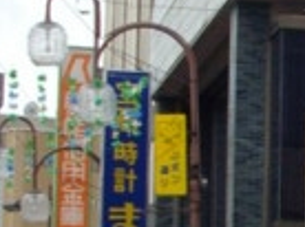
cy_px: 183
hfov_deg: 8.6
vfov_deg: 6.9
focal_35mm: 215
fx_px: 1891
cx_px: 641
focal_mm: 6.2
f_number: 5.6
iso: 80
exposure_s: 1/160
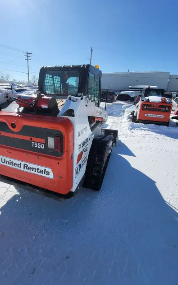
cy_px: 136
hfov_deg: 71.2
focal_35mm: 16
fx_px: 124
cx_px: 82
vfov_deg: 97.7
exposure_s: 1/2180
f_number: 2.2
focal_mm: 1.74
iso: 32
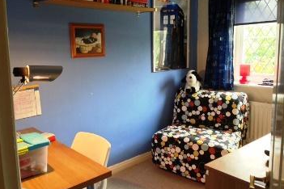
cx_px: 142
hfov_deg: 54.4
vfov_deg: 37.8
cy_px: 84
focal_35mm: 35
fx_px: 276
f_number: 2.4
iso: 160
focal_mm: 4.13
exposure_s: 1/20
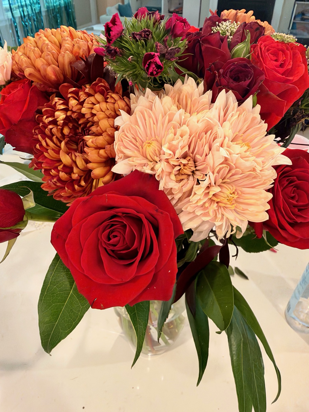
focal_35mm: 25
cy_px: 206
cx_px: 154
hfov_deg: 54.9
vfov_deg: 69.4
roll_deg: -1.2
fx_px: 298
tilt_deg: -36.2
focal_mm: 2.22
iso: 400
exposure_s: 1/60
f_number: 2.2
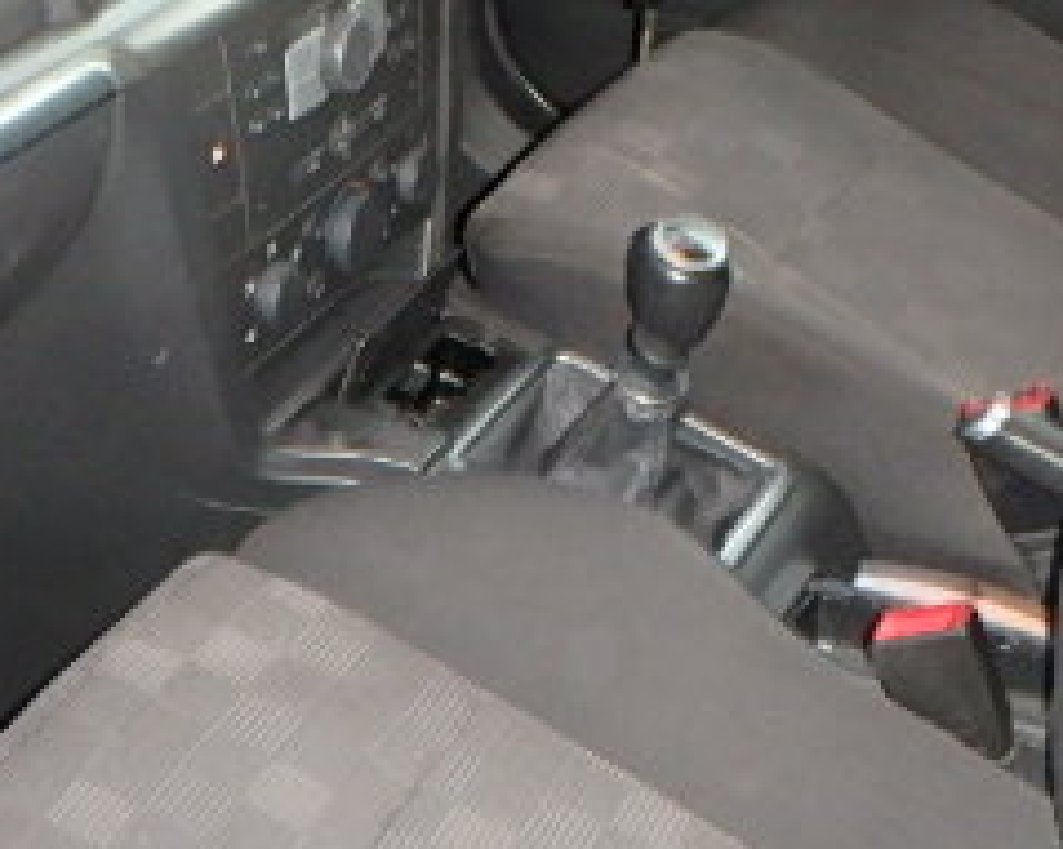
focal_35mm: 89
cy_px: 356
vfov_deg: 17.2
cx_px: 445
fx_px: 2799
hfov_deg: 21.5
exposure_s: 1/10
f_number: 4.9
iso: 800
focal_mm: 6
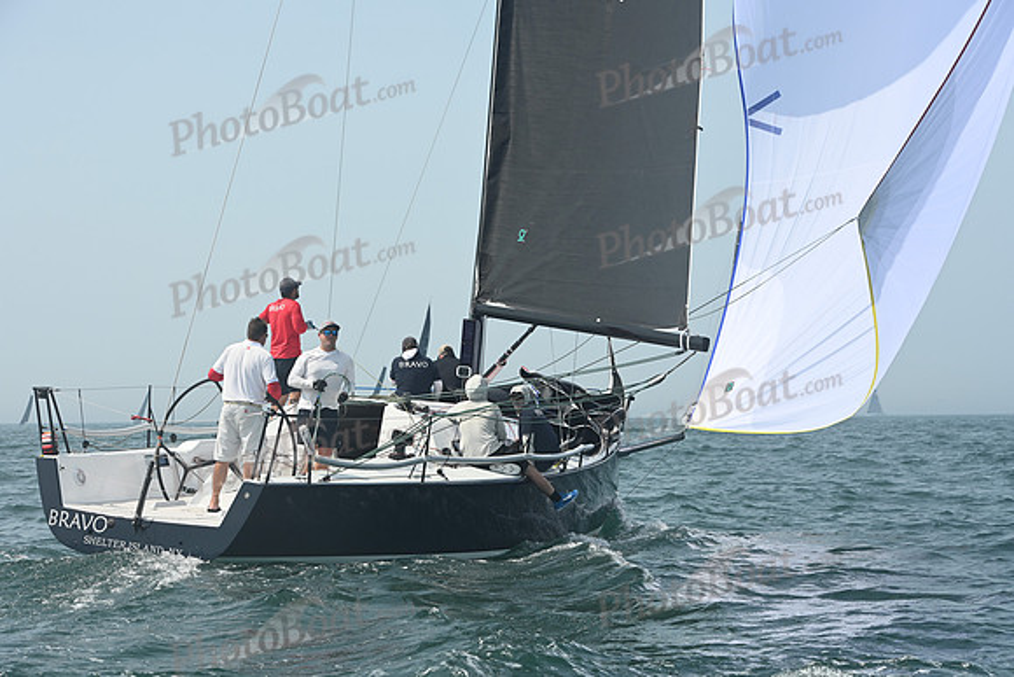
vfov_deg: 16.7
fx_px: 2310
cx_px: 507
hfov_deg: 24.8
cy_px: 338
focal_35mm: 82
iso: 320
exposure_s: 1/1250
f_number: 8
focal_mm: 82
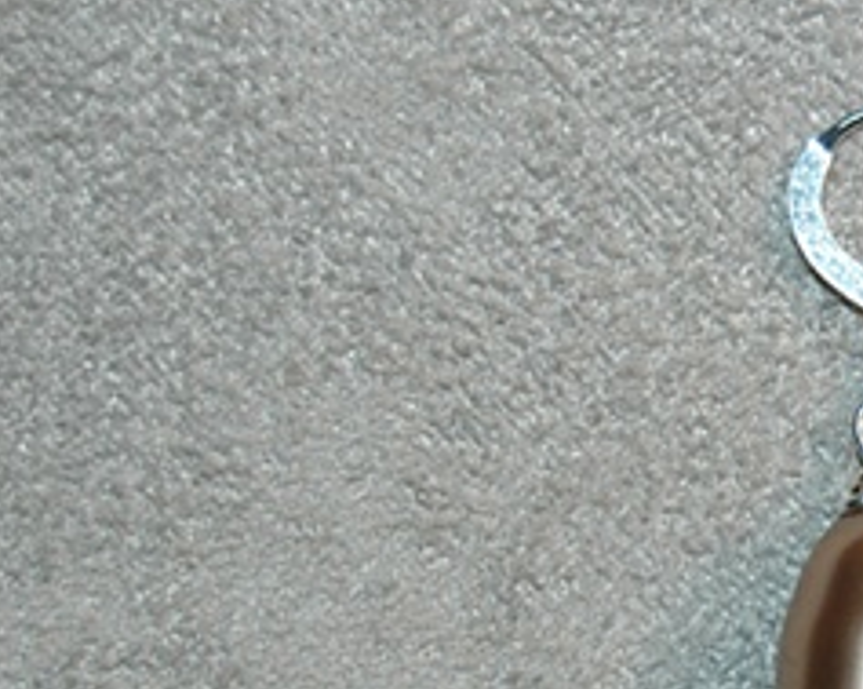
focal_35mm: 209
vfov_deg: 7.4
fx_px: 5338
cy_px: 450
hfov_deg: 9.1
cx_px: 1078
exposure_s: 1/60
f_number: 5.6
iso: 200
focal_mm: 55
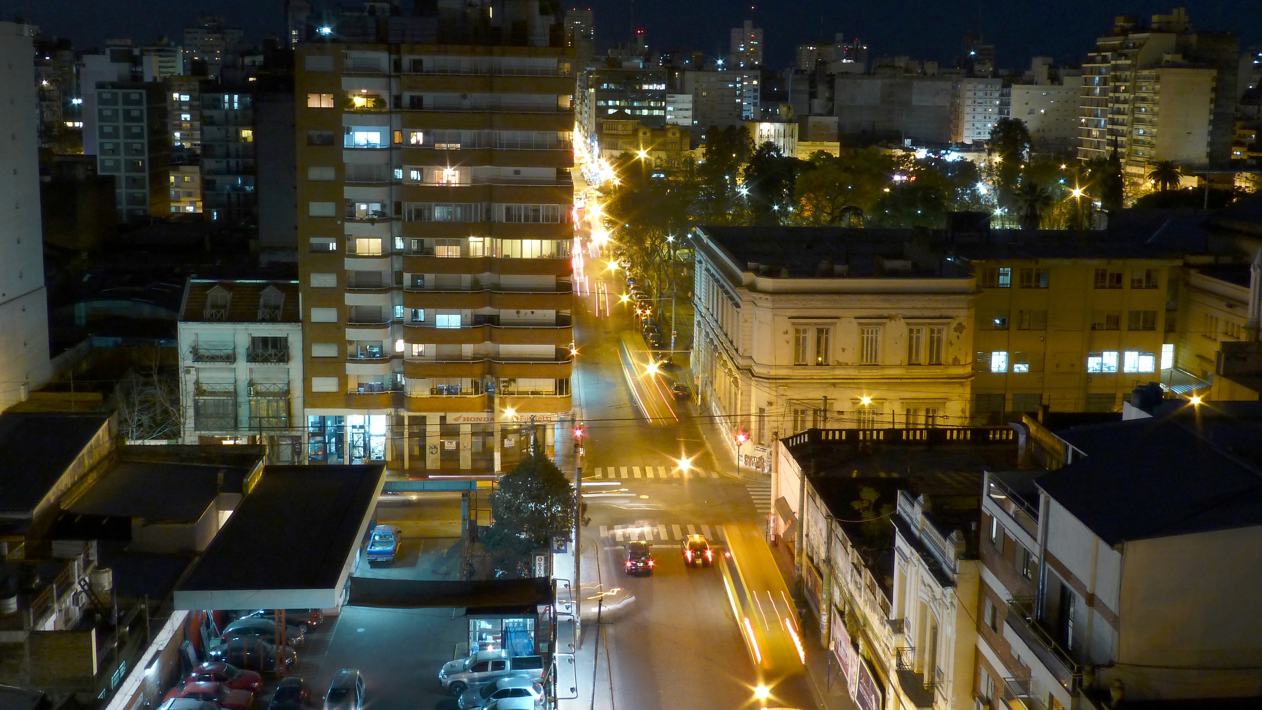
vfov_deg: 31.1
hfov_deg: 52.8
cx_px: 644
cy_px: 272
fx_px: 1272
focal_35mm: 38
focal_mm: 6.1
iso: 200
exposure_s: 3.2
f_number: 5.6
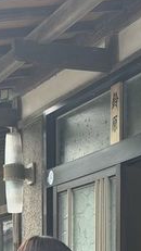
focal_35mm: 145
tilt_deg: +0.1
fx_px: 963
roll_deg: -0.2
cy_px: 298
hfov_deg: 8.4
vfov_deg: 14.4
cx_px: 111
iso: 80
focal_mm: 6.76
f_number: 1.78
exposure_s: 1/625
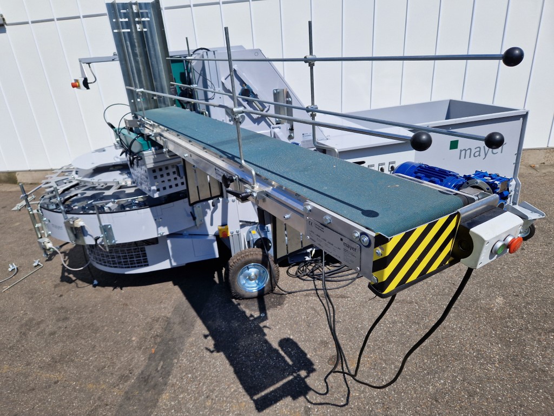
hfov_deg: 73.9
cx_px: 277
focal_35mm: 23
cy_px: 208
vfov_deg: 58.9
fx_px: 368
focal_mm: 5.4
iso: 50
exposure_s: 1/2536
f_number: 1.8
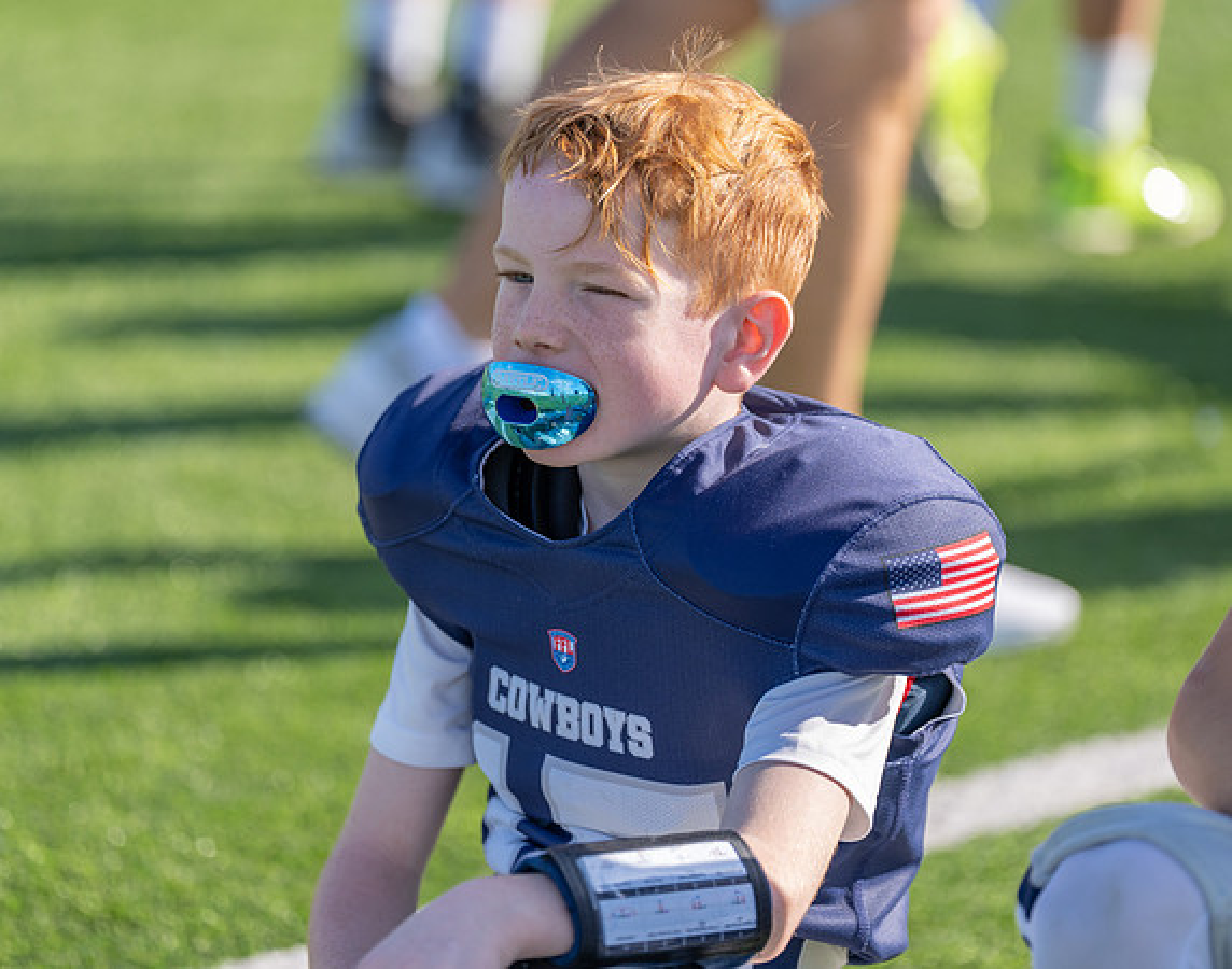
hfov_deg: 9.3
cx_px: 600
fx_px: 7558
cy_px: 429
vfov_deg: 7.3
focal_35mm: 209
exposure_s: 1/1250
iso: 100
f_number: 2.8
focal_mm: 168
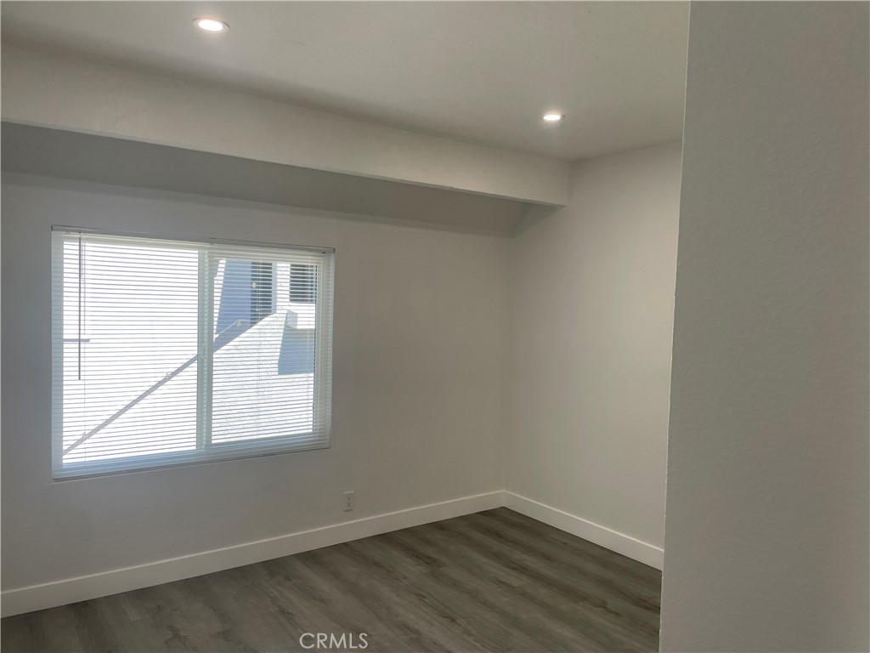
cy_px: 326
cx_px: 435
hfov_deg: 67.3
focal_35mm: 26
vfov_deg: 53.1
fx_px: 653
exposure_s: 1/120
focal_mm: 4.2
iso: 40
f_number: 1.6
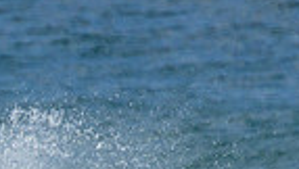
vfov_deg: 0.4
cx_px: -102
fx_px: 26954
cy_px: 393
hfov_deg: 0.6
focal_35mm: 3394
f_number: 11
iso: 1100
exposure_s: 1/1600
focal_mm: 800
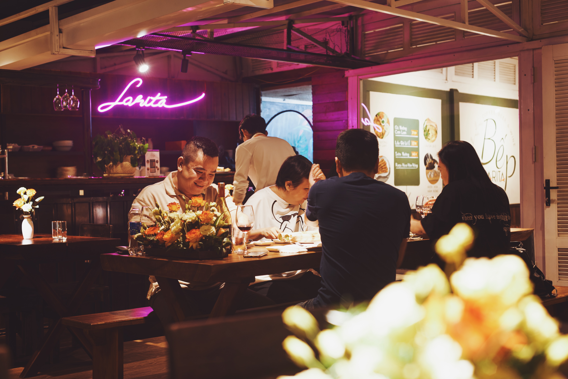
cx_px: 284
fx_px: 789
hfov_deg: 39.6
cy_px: 190
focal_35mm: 50
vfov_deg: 27.0
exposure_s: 1/13
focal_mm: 50
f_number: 4
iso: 250
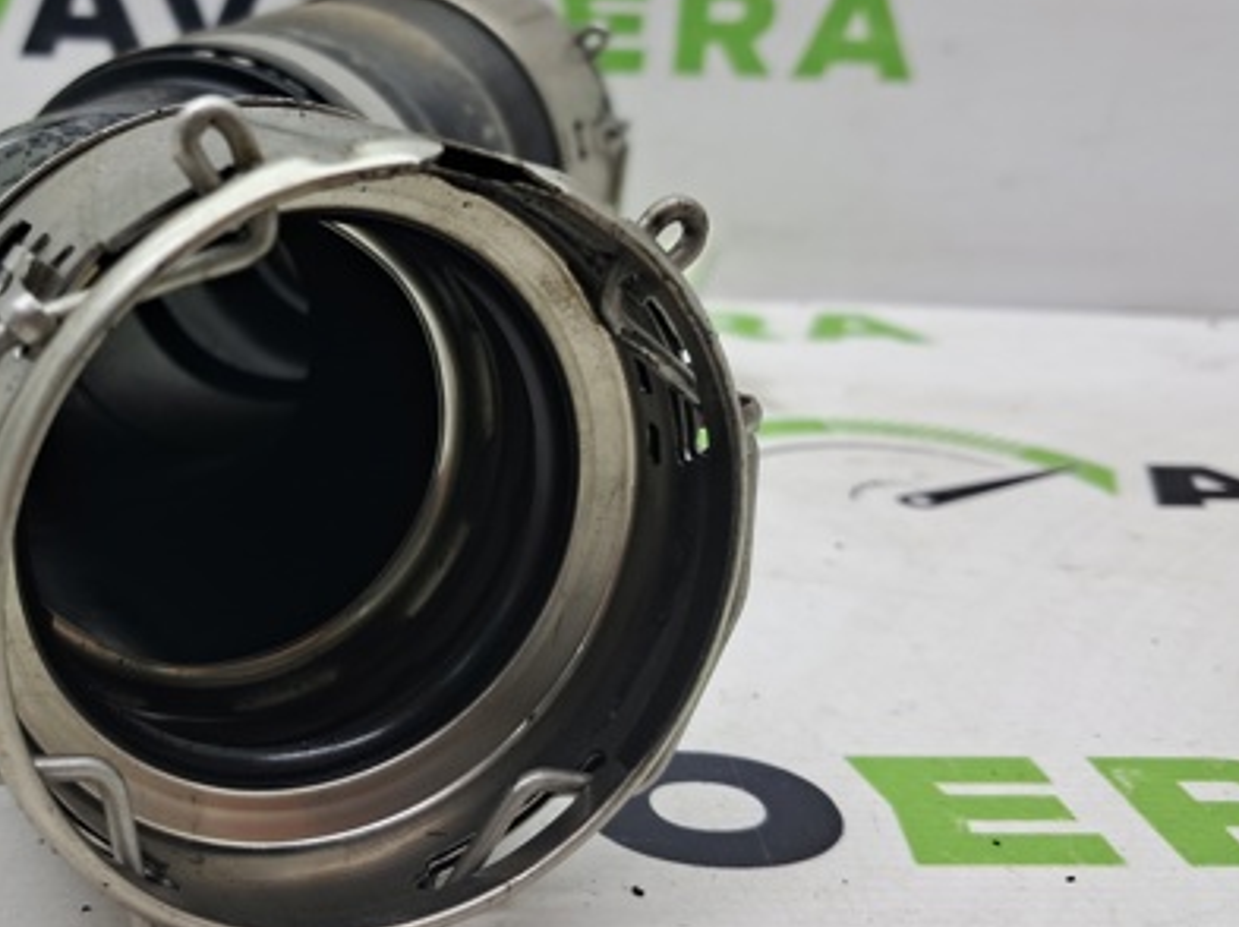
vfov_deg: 32.8
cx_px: 318
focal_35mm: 44
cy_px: 452
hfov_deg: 41.8
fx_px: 1573
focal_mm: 4
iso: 50
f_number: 1.8
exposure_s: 1/50
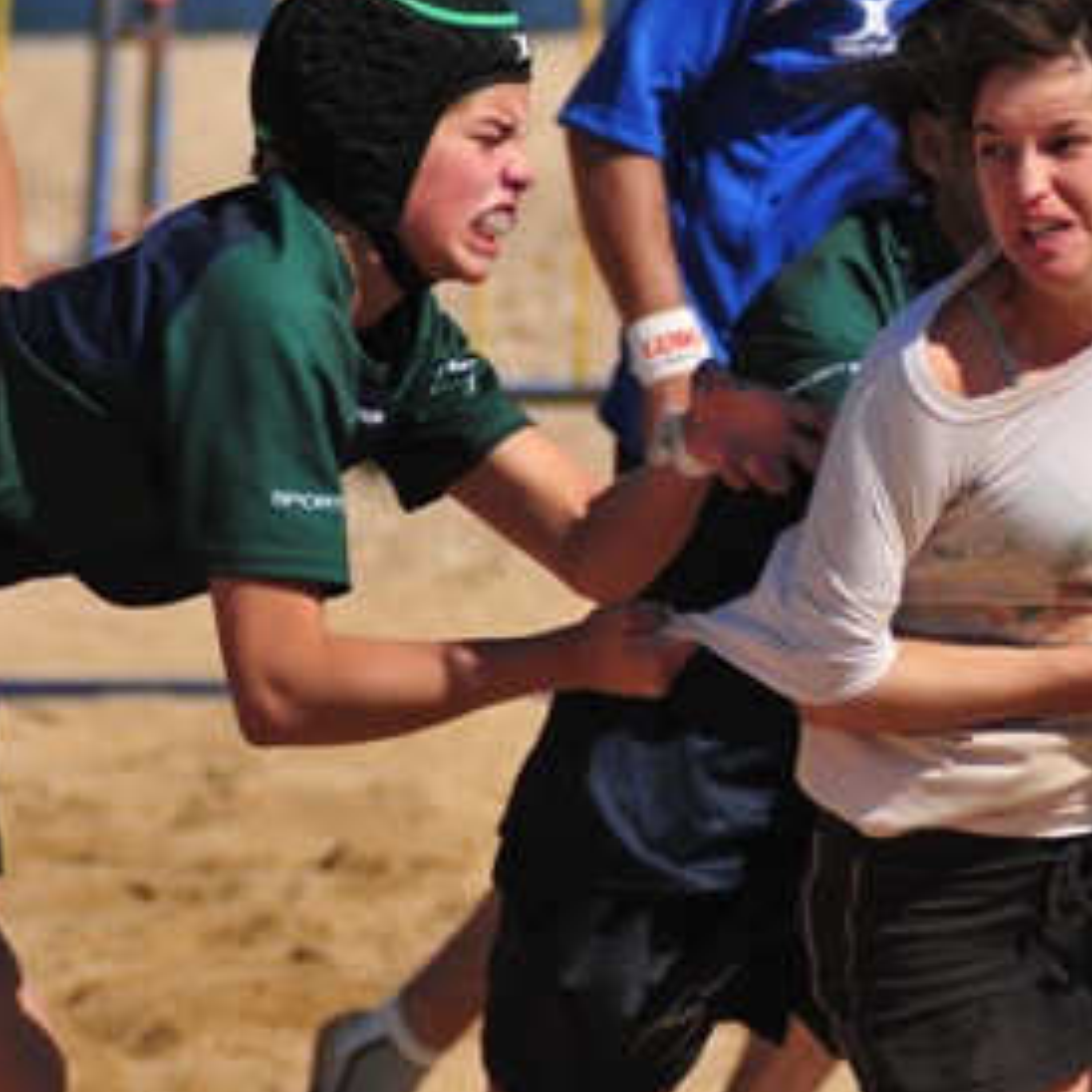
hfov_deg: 4.2
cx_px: 721
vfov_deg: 4.2
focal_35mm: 418
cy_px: 510
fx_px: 14919
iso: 400
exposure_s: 1/3200
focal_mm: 200
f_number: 5.6
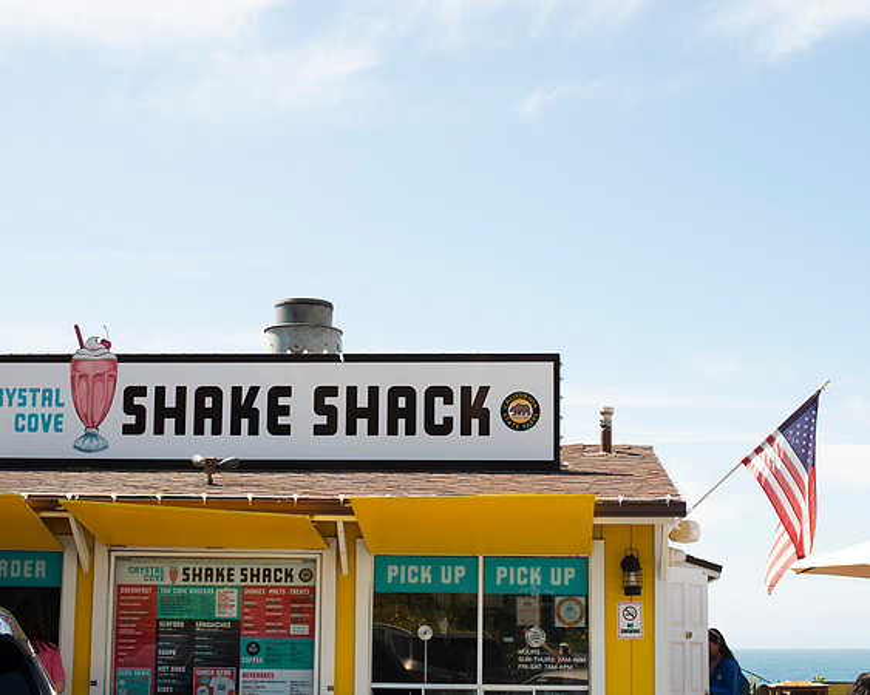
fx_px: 1555
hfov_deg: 31.2
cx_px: 463
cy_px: 370
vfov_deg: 25.2
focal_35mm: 60
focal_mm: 50
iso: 200
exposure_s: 1/200
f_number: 9
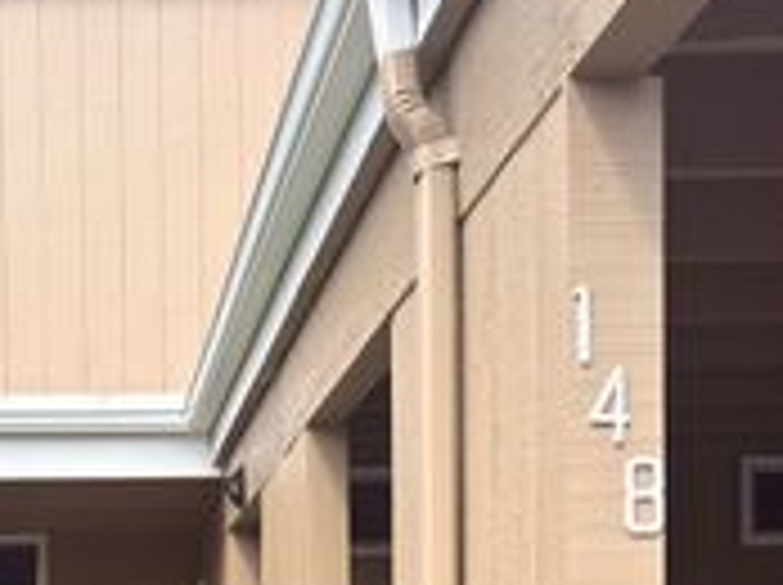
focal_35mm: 69
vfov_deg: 19.5
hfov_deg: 27.3
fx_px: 1559
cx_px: 99
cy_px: 776
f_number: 1.78
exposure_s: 1/1323
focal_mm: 6.76
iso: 64
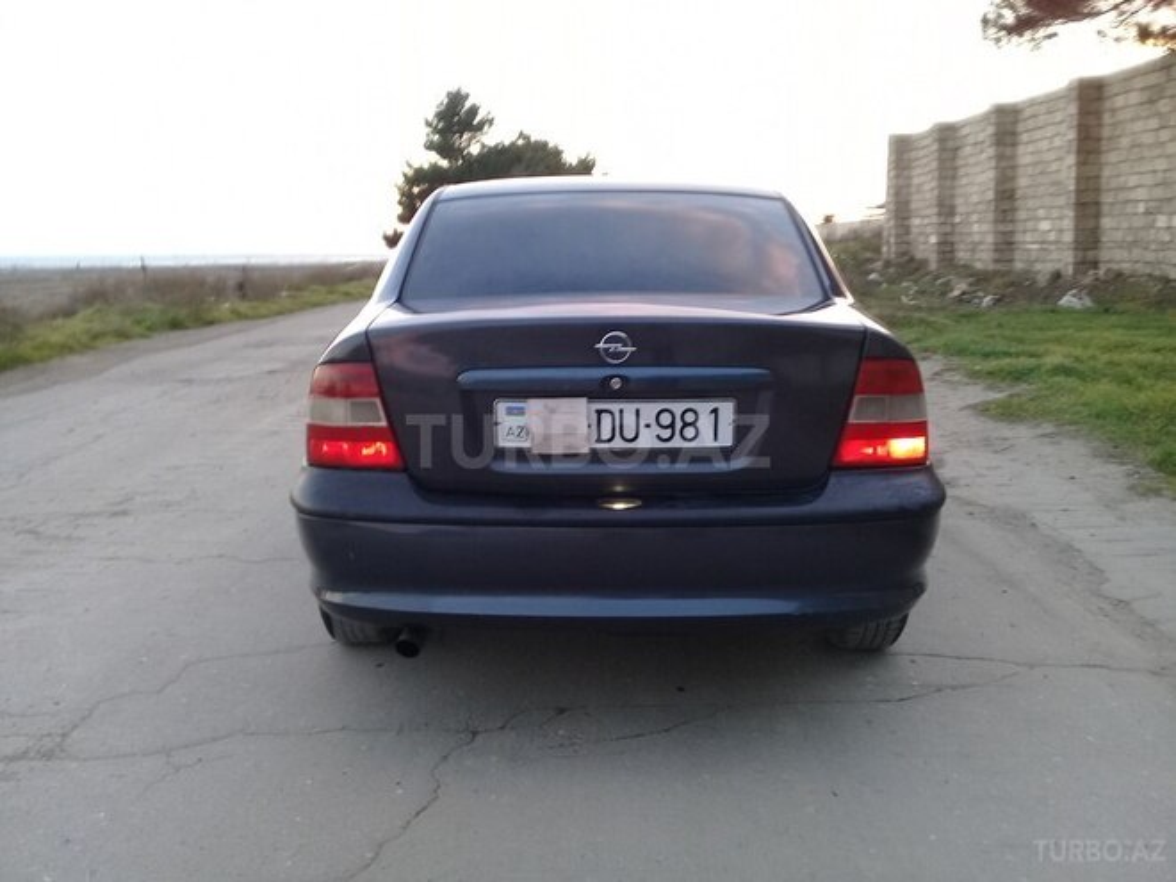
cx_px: 588
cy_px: 441
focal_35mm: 31
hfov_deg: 58.4
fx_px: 1053
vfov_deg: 45.4
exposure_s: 1/33
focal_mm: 3.3
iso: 50
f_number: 2.2
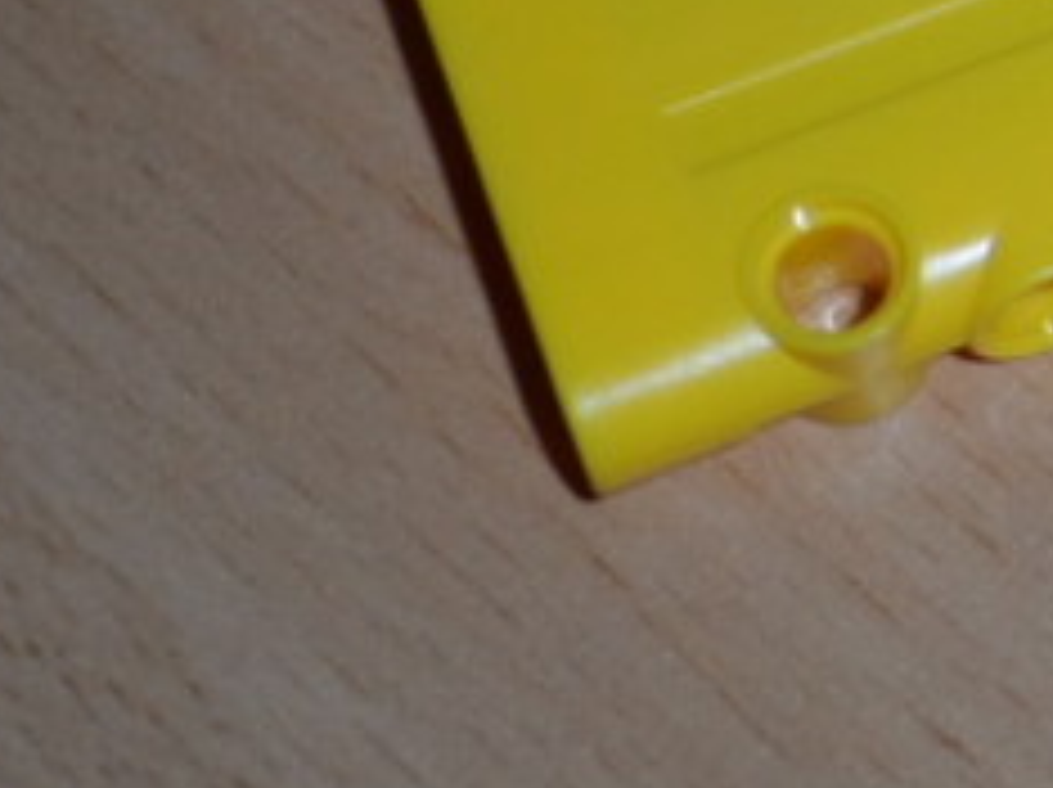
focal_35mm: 158
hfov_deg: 11.9
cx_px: 1670
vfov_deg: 9.0
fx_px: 4801
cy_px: -633
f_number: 7.4
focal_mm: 6.8
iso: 100
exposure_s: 1/15
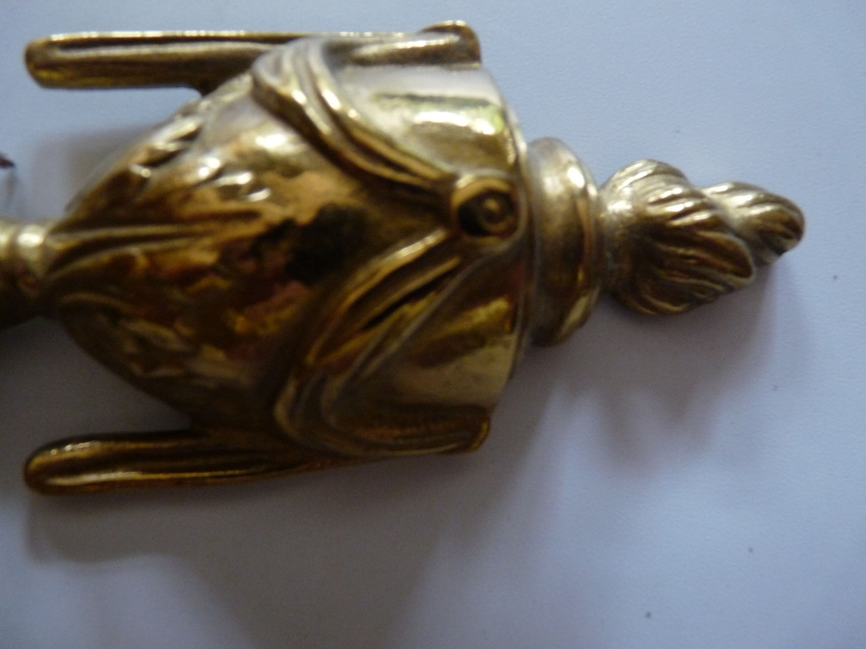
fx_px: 675
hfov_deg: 65.3
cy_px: 324
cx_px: 433
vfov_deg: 51.4
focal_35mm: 27
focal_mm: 4.8
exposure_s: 1/20
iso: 400
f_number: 2.8
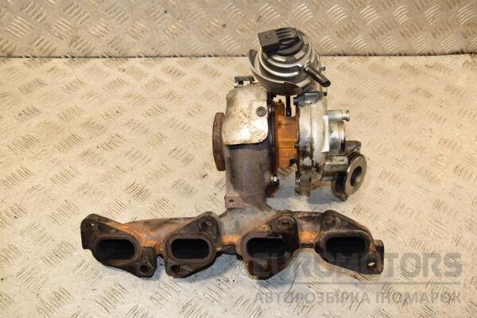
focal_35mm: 38
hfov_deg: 51.3
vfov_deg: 35.5
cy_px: 159
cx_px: 238
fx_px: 497
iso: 800
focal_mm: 25
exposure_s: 1/200
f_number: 7.1
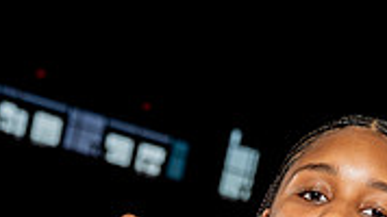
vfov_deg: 9.3
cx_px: 228
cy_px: 480
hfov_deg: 18.0
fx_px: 1221
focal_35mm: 119
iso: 640
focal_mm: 45
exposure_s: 1/250
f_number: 4.5
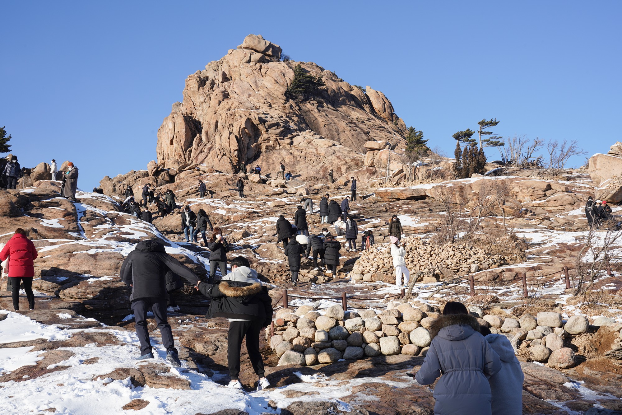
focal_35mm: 46
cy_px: 208
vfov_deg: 29.3
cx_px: 311
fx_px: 795
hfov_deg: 42.7
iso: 160
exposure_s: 1/100
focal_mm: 46
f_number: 16
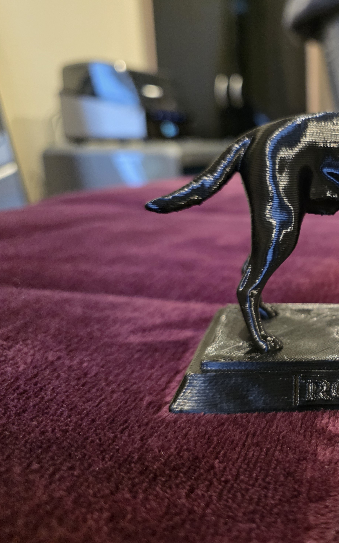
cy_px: 272
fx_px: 488
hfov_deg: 34.1
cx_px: 356
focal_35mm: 33
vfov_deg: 58.1
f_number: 1.7
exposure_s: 1/100
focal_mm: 6.3
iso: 1600
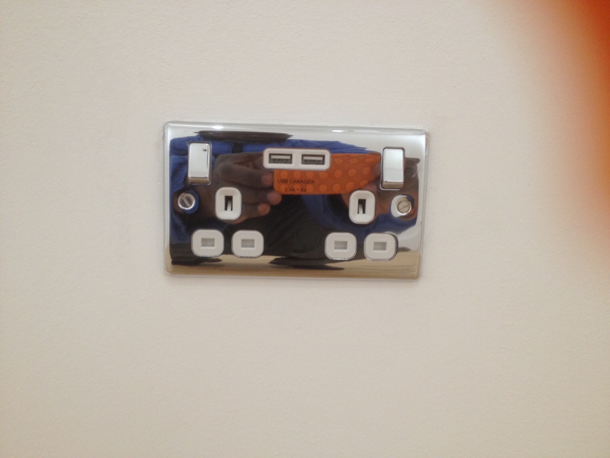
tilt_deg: -8.1
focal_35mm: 35
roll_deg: -0.9
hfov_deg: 52.6
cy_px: 229
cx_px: 305
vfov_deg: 40.7
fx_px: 617
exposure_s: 1/20
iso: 125
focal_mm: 4.28
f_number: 2.4
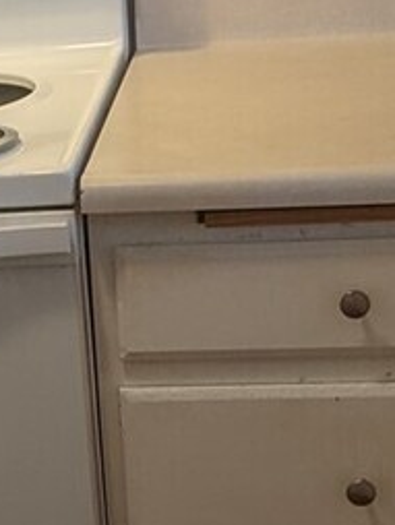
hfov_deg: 9.5
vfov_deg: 12.8
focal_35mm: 153
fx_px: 2324
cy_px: 407
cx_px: -139
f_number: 1.8
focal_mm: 4.44
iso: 67
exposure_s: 1/24
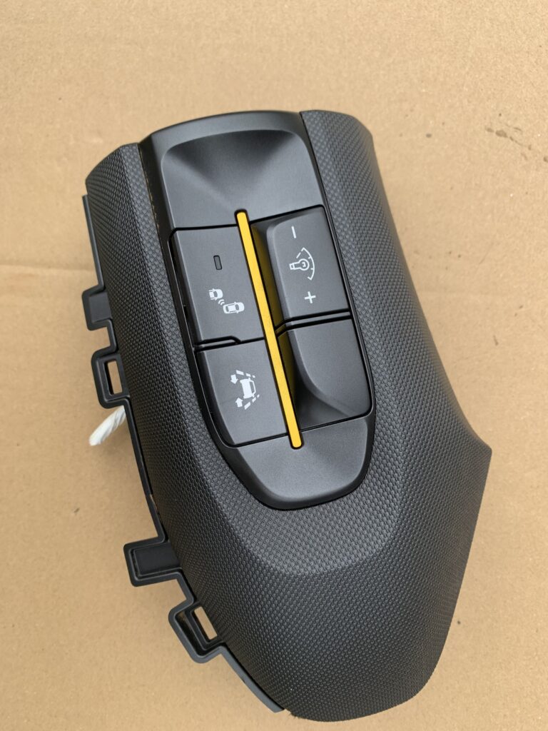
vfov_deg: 67.3
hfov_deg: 53.1
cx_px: 274
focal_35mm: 26
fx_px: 549
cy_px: 366
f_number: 1.8
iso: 25
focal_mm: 4.25
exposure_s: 1/347
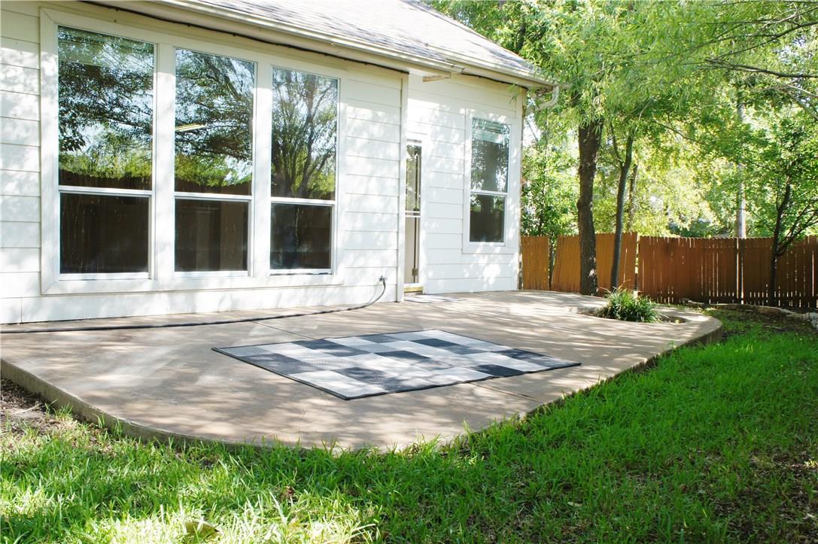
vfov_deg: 43.5
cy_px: 272
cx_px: 409
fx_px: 681
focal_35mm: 30
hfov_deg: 62.0
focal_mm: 20
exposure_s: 1/40
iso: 200
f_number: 9
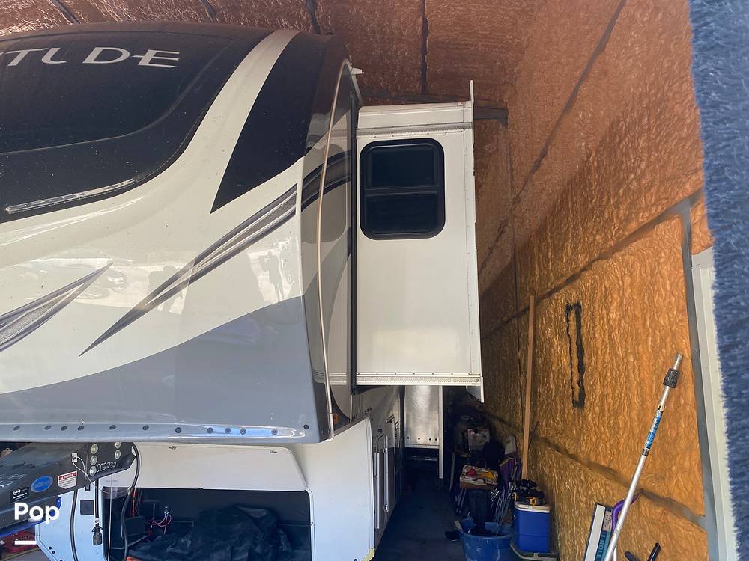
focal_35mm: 26
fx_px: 563
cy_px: 280
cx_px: 374
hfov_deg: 67.3
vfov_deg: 53.1
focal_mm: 4.25
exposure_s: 1/121
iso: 64
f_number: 1.8
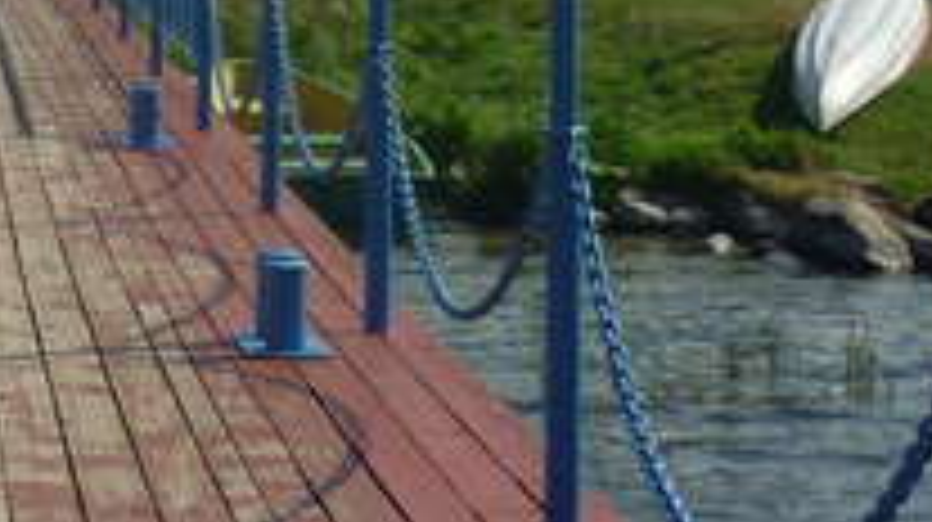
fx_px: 3432
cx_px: -234
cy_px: -176
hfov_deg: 14.9
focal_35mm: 139
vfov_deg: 8.6
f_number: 8
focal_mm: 5.5
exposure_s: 1/250
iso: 80
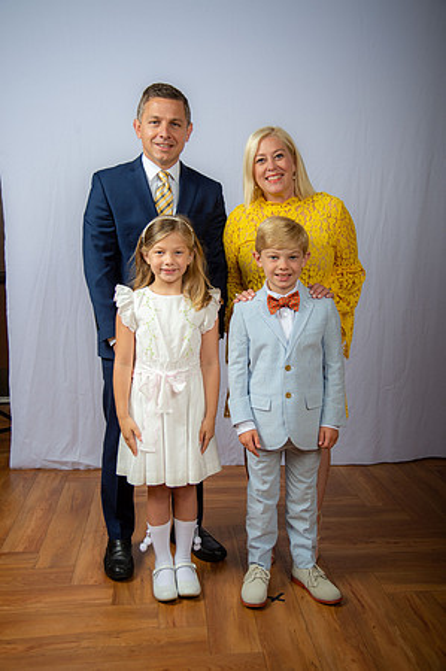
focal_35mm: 40
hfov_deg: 33.3
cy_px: 336
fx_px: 745
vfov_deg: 48.5
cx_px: 223
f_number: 6.3
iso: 250
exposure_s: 1/200
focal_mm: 40
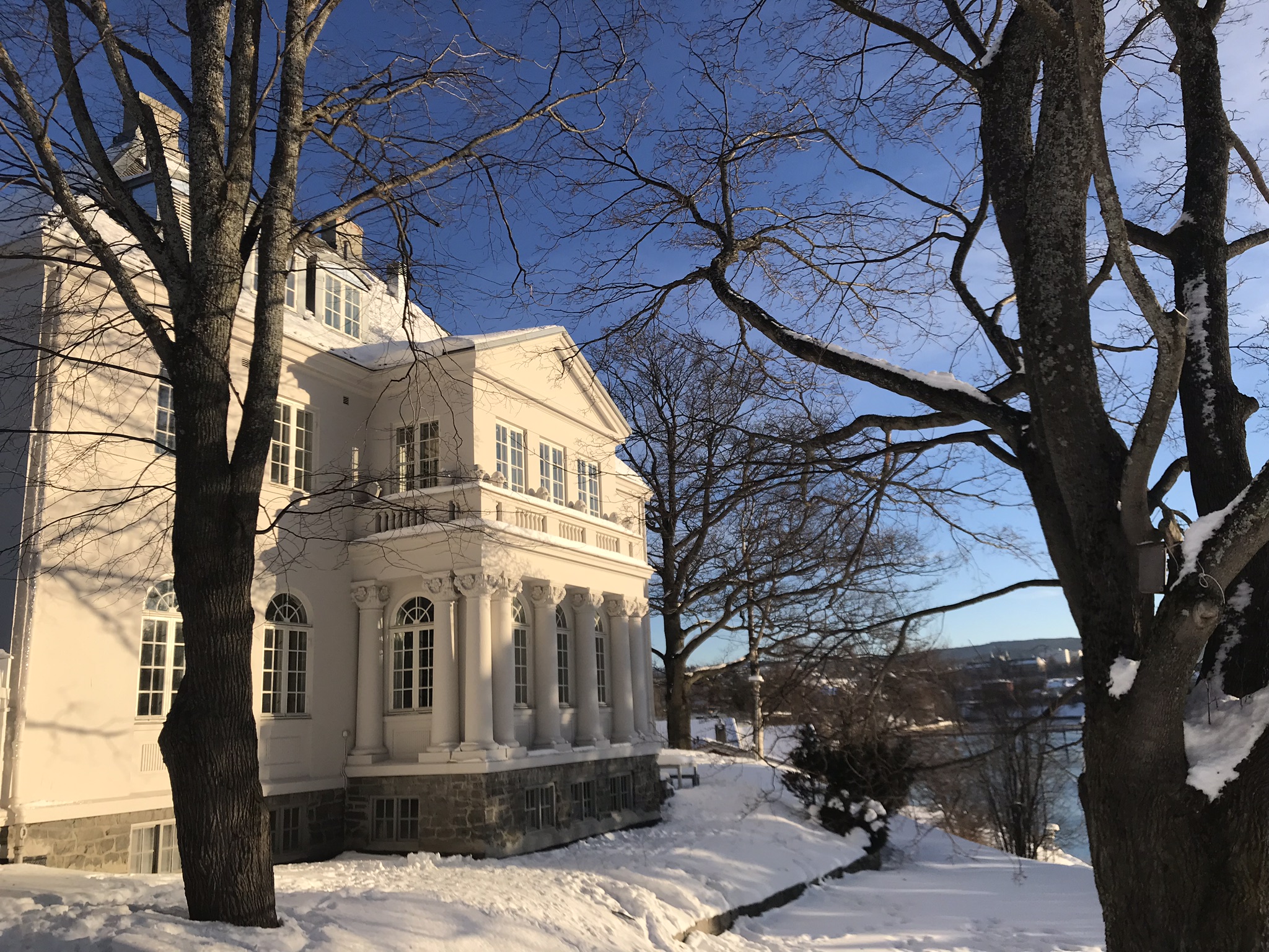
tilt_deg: +13.5
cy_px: 476
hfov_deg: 63.4
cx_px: 634
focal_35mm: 28
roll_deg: +2.9
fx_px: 1026
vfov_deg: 49.7
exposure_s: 1/1996
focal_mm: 3.99
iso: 20
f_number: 1.8
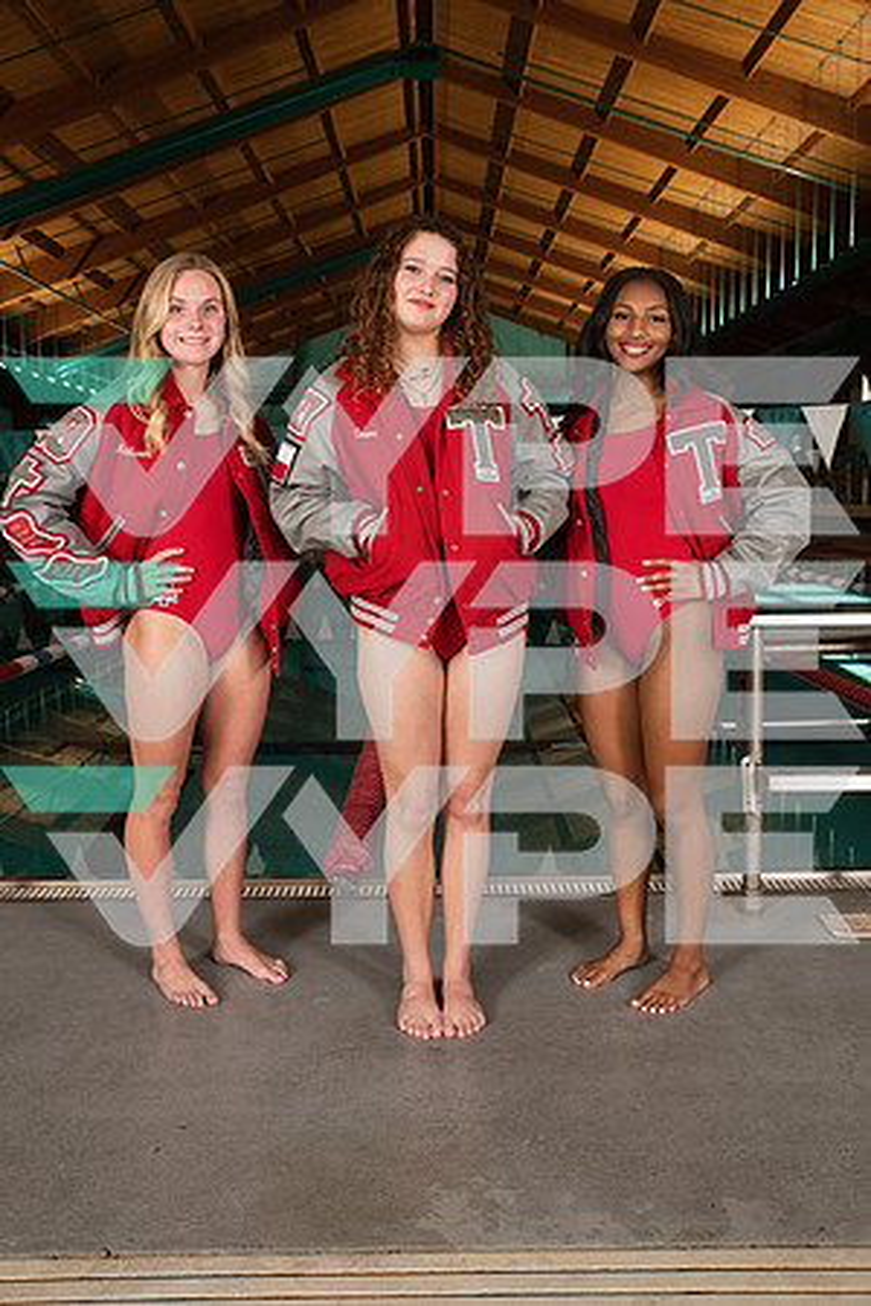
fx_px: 1234
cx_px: 436
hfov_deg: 38.9
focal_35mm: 34
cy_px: 653
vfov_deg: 55.8
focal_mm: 34
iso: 800
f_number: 7.1
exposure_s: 1/250
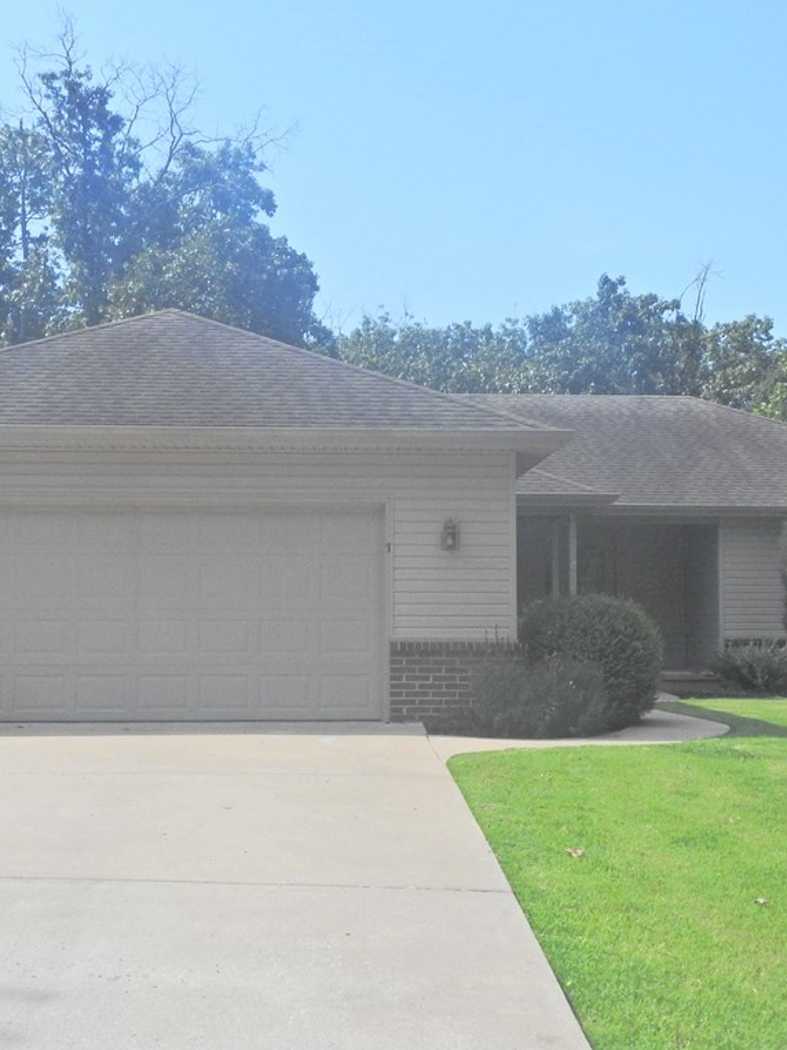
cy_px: 524
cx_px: 403
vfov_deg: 40.4
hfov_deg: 30.9
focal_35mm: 47
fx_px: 1425
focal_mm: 6.3
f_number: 5.3
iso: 400
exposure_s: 1/1600
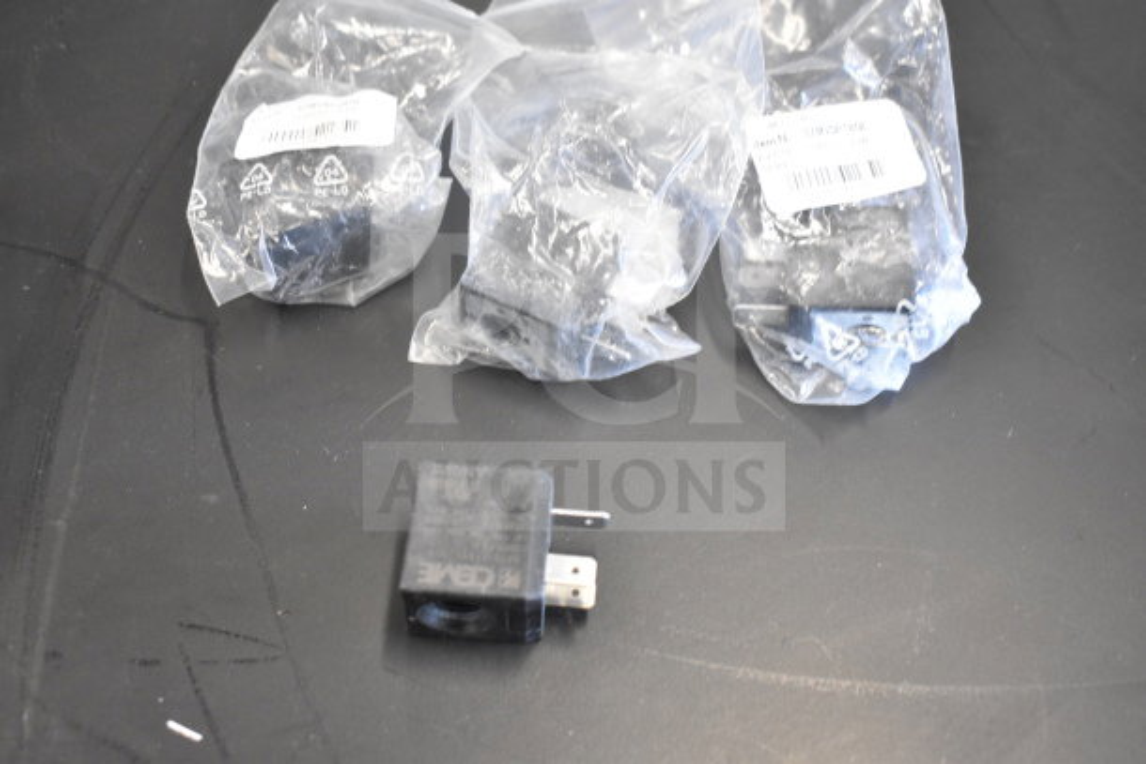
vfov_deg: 29.0
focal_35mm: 46
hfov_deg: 42.3
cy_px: 382
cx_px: 573
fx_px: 1481
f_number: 4.2
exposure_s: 1/50
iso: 2500
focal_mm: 31
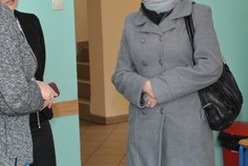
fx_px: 683
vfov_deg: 13.8
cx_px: 94
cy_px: 29
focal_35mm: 99
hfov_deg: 20.5
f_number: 4
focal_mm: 24
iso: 200
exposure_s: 1/60
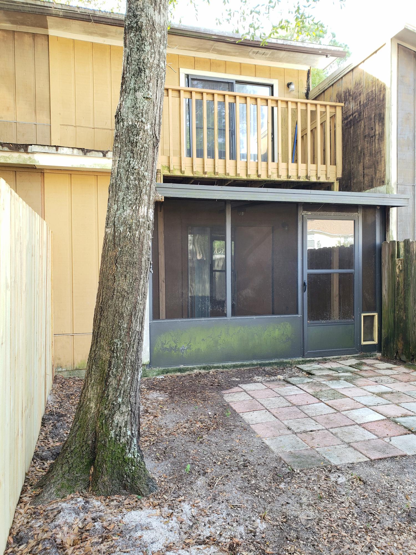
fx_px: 417
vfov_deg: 67.3
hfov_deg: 53.1
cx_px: 208
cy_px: 278
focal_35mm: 26
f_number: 2.4
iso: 50
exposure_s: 1/50
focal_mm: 4.3
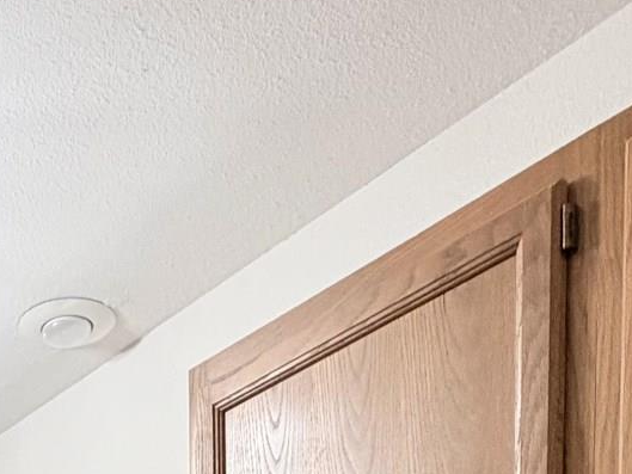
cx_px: 24
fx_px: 1114
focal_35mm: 61
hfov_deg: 29.9
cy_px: 1033
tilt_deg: -5.8
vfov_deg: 16.2
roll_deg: +1.0
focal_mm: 2.22
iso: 200
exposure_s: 1/120
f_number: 2.2
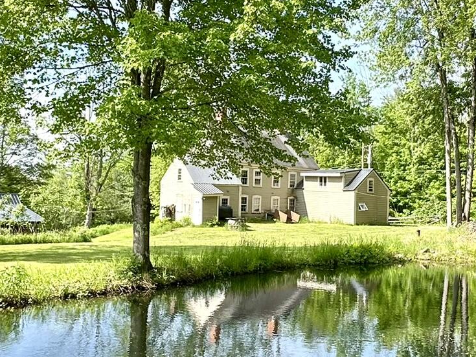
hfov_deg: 47.8
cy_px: 211
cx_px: 255
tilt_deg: -0.3
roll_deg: -0.1
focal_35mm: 39
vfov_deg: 36.7
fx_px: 536
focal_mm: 2.22
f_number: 2.2
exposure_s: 1/600
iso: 40
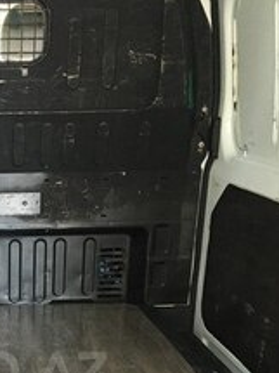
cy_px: 371
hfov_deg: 20.9
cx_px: -26
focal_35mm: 67
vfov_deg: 27.4
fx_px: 721
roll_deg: -1.0
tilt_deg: -24.3
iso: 250
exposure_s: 1/33
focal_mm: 4.15
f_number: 2.2
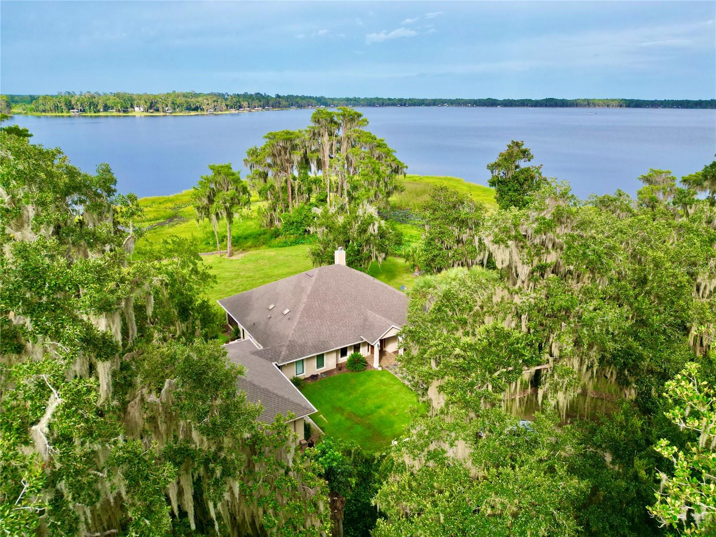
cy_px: 268
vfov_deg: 56.8
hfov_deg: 71.6
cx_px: 358
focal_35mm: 24
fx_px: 496
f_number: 1.7
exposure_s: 1/1500
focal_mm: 6.72
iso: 130
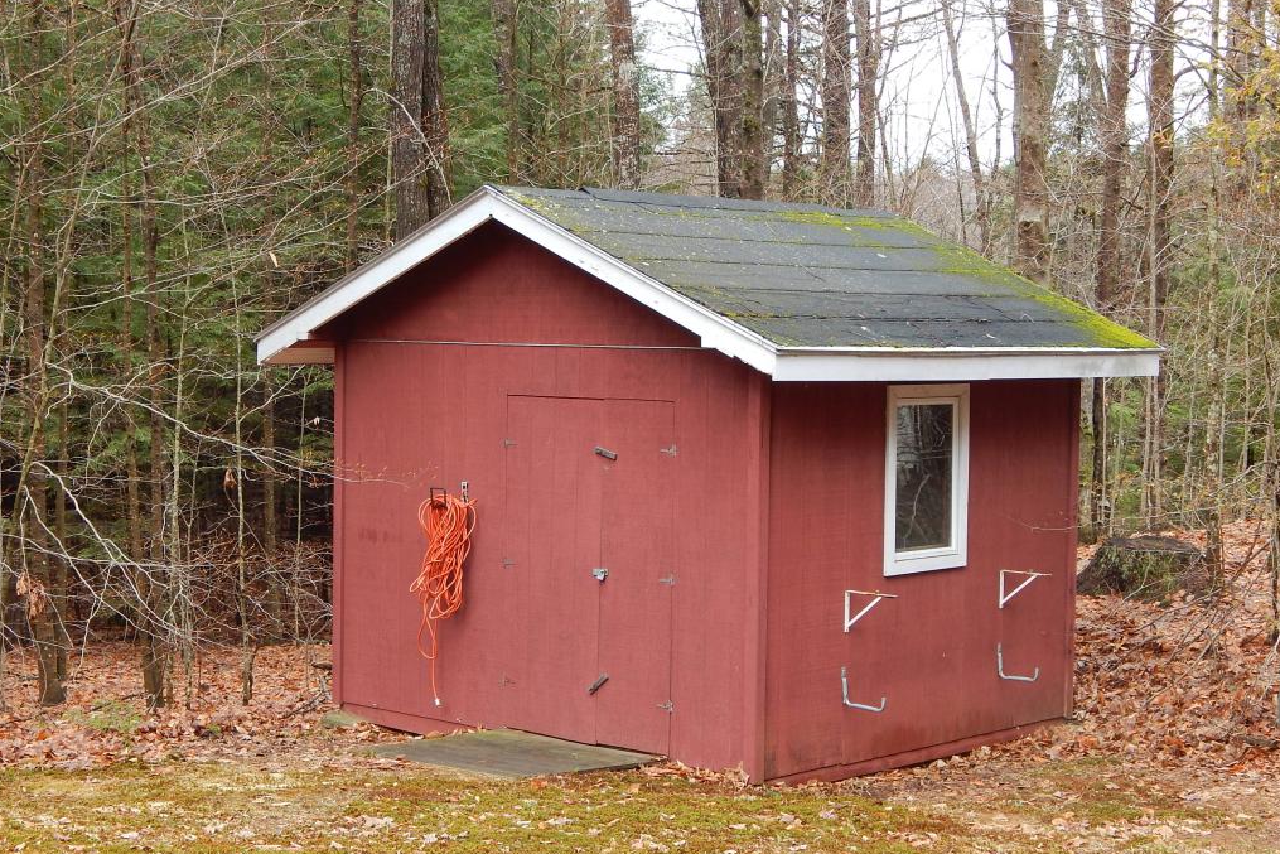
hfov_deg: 31.4
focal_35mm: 64
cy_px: 458
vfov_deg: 21.2
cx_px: 639
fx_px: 2276
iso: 125
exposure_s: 1/100
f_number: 4
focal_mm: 10.9
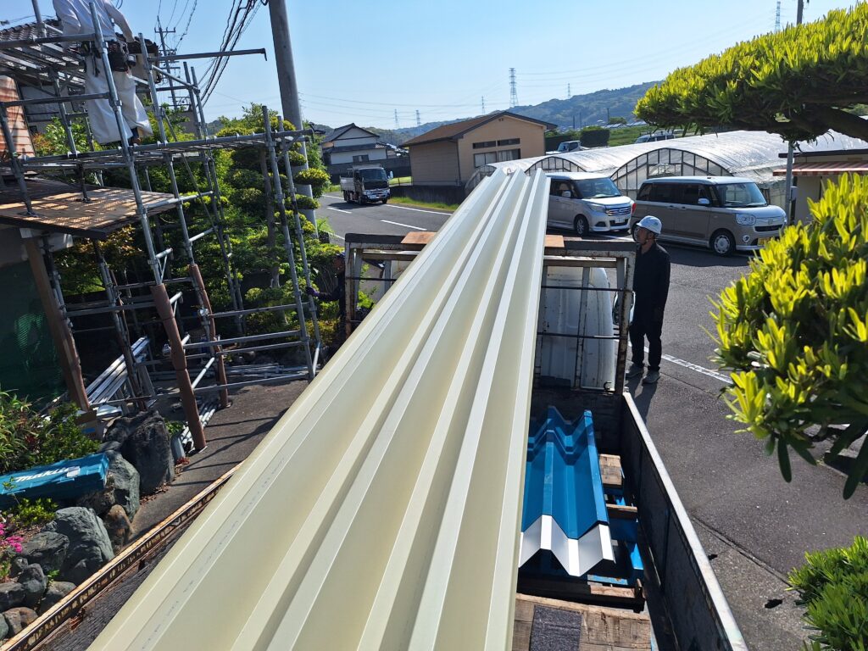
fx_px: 577
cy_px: 326
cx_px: 434
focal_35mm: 23
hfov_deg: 73.9
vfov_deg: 58.9
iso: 40
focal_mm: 5.54
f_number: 1.8
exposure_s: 1/6135
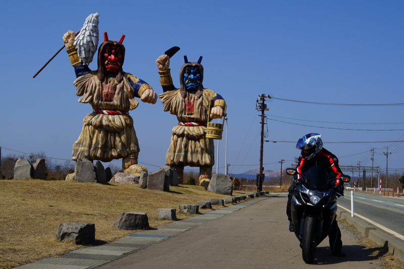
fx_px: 550
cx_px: 202
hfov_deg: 40.4
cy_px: 134
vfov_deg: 27.5
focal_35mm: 49
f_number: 11
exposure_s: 1/320
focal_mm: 33
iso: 100
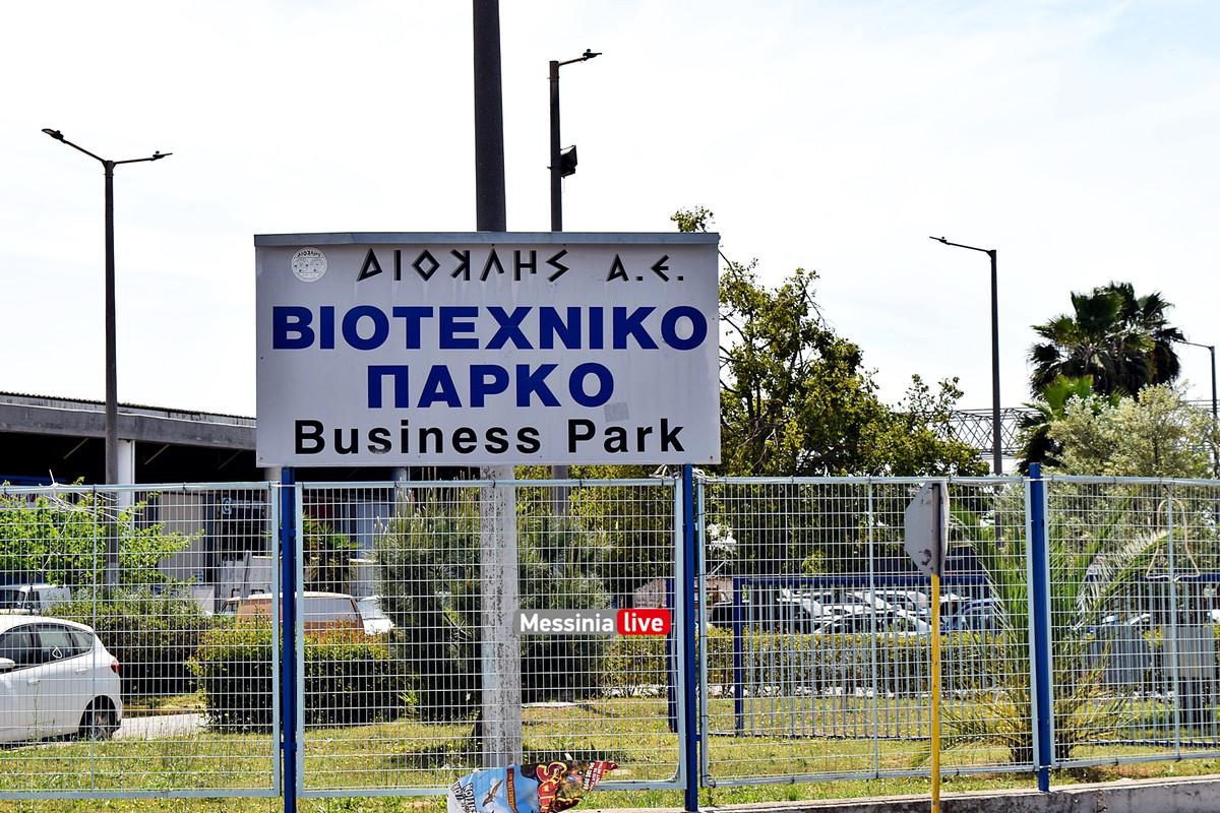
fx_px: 2541
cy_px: 406
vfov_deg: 18.2
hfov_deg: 27.0
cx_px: 610
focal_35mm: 75
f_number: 13
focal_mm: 50
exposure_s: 1/200
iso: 100
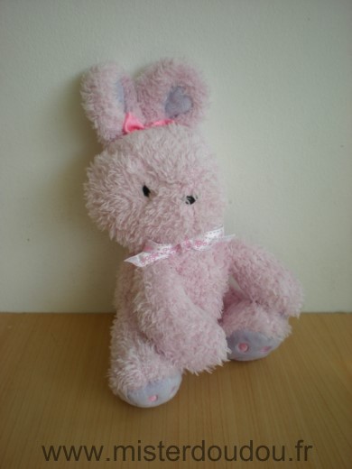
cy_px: 234
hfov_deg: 37.7
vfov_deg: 49.0
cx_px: 176
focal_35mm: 38
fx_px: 515
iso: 64
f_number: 3.1
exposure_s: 1/104
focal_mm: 6.3
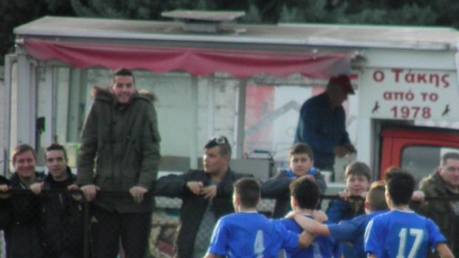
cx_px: 264
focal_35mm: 1095
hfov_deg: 2.0
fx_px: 13322
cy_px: 191
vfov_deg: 1.1
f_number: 5.6
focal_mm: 147
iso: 500
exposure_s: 1/640
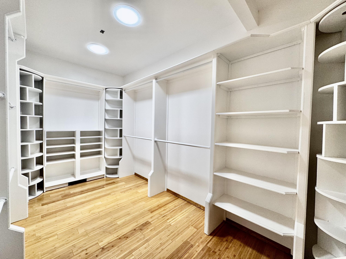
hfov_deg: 102.1
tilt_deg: -2.1
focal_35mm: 14
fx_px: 140
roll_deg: -1.3
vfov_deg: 85.7
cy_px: 130
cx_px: 173
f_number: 2.2
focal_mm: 2.22
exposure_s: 1/99
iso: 100
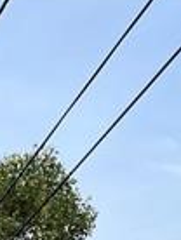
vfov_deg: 14.0
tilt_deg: +0.4
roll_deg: +2.6
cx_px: 238
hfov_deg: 12.7
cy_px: 513
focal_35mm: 113
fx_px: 785
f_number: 1.6
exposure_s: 1/2410
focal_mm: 5.1
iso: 50
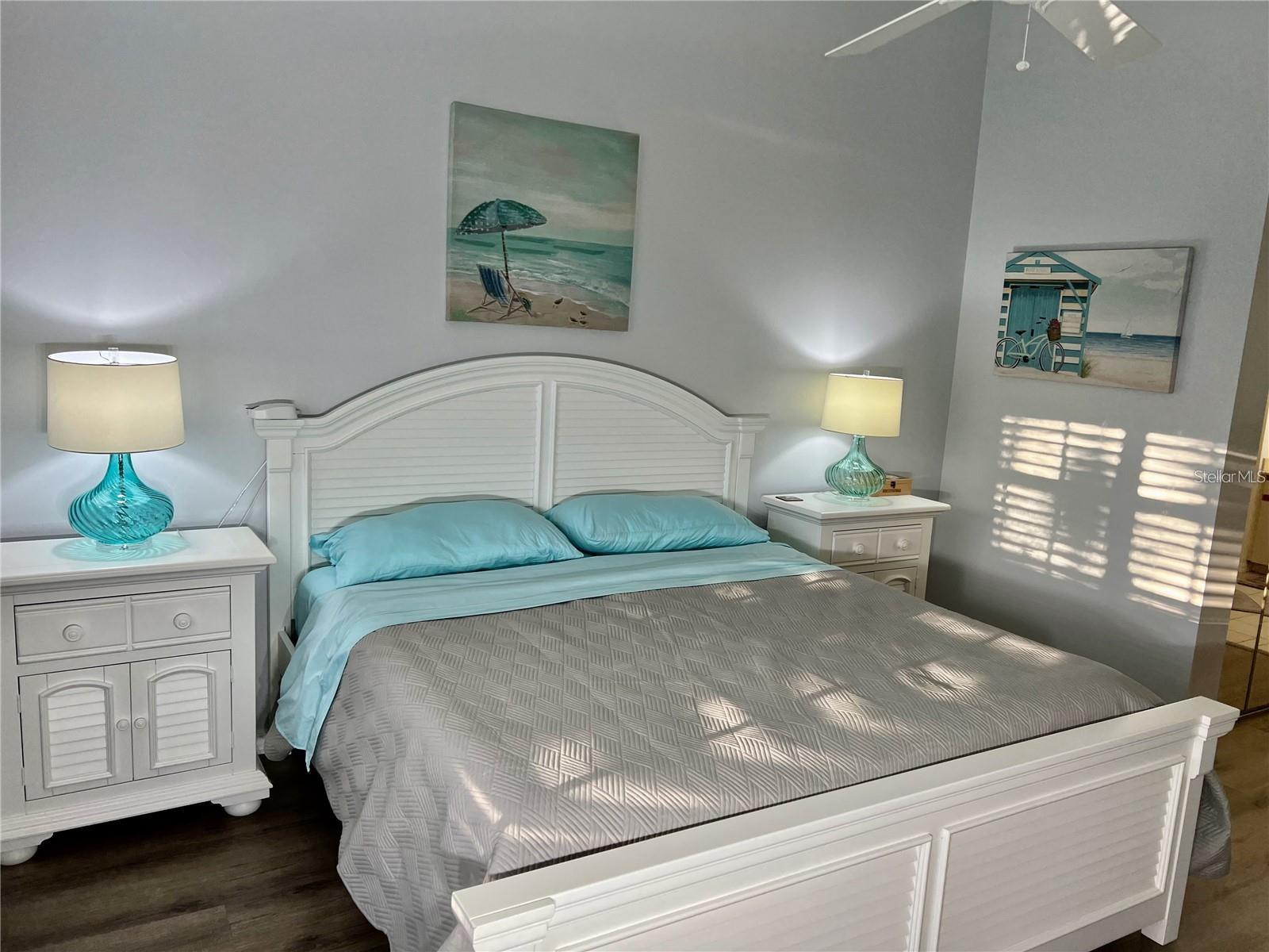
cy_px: 476
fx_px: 953
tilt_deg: -9.3
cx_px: 634
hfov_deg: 67.3
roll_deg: -3.4
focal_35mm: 26
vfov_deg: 53.1
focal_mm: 5.7
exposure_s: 1/120
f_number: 1.5
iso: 64
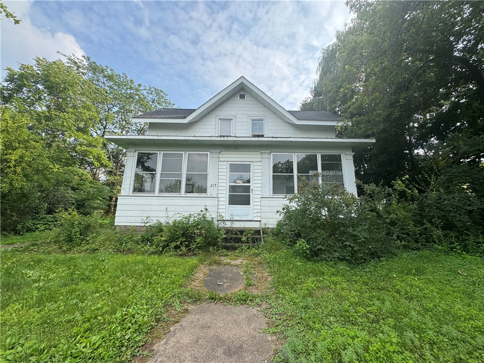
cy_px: 182
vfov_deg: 85.7
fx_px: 196
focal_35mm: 14
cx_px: 242
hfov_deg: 102.1
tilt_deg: +9.8
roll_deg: -1.8
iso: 40
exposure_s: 1/652
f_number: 2.2
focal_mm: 2.22
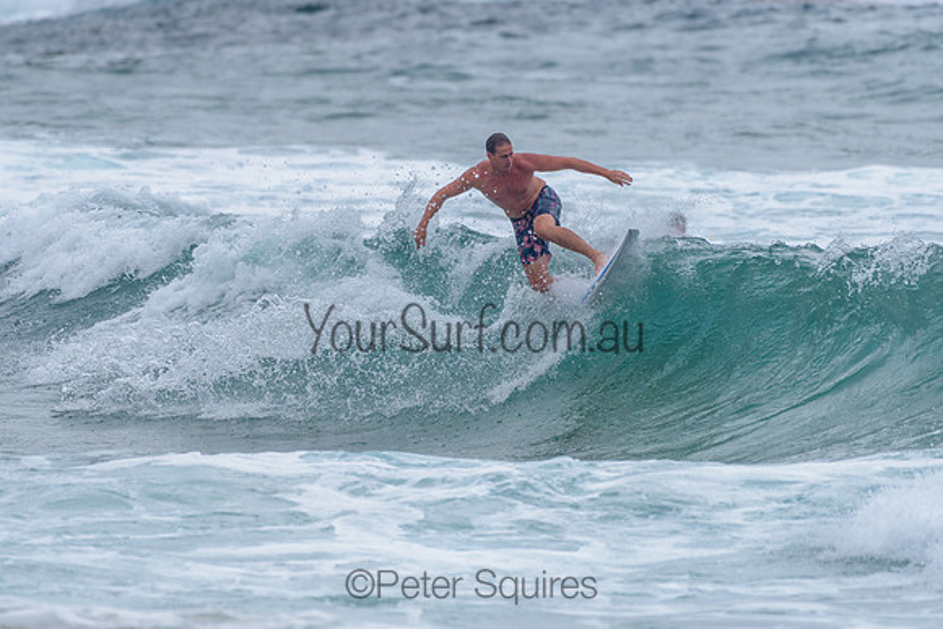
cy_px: 256
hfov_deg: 3.4
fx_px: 16055
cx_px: 447
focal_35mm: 613
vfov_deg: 2.2
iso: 125
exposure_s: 1/2000
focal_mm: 500
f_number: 5.6
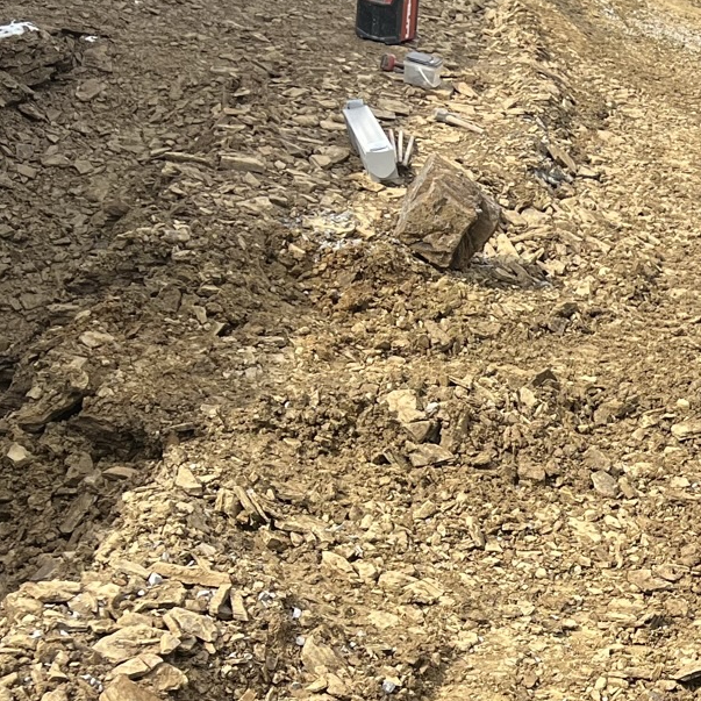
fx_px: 1787
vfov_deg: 22.0
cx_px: 721
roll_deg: -9.6
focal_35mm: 78
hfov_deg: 21.3
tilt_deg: -23.9
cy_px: 517
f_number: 1.5
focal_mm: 5.7
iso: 50
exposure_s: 1/2208
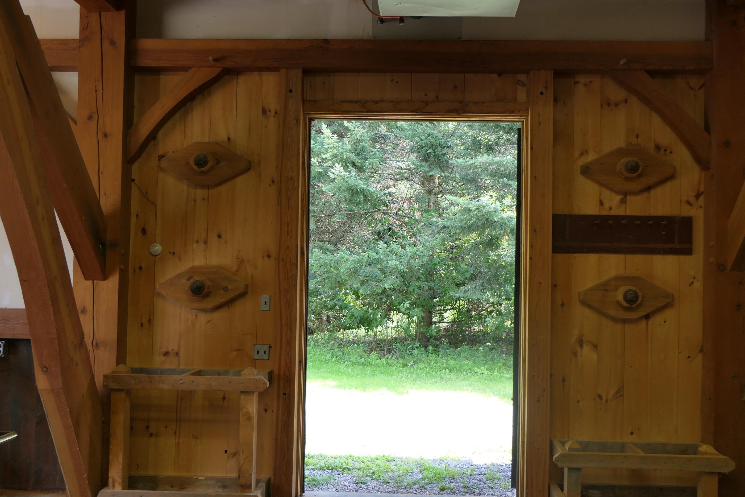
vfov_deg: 38.9
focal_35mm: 34
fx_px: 704
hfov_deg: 55.8
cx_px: 398
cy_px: 252
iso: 125
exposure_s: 1/80
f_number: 3.1
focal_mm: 11.3
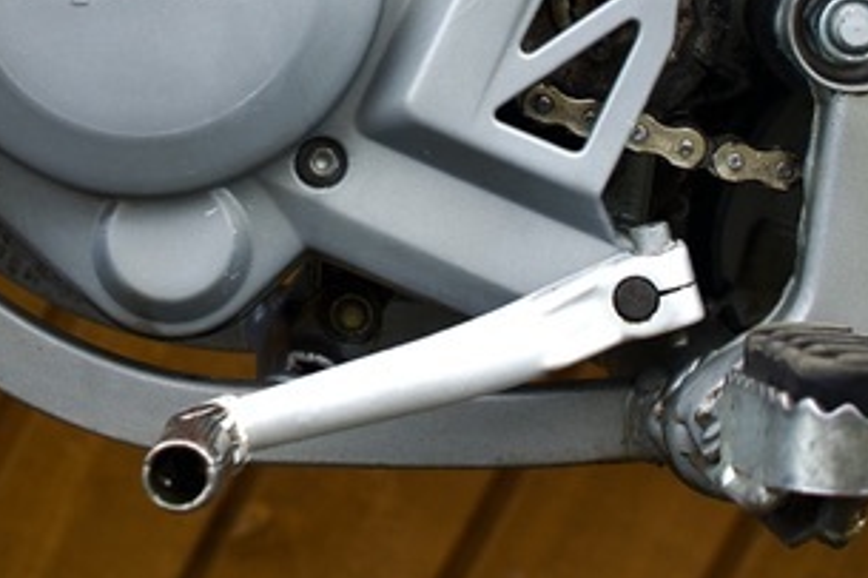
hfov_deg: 16.8
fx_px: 2916
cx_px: 162
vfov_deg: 11.1
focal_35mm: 121
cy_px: -77
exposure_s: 1/160
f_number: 4
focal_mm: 34
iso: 400
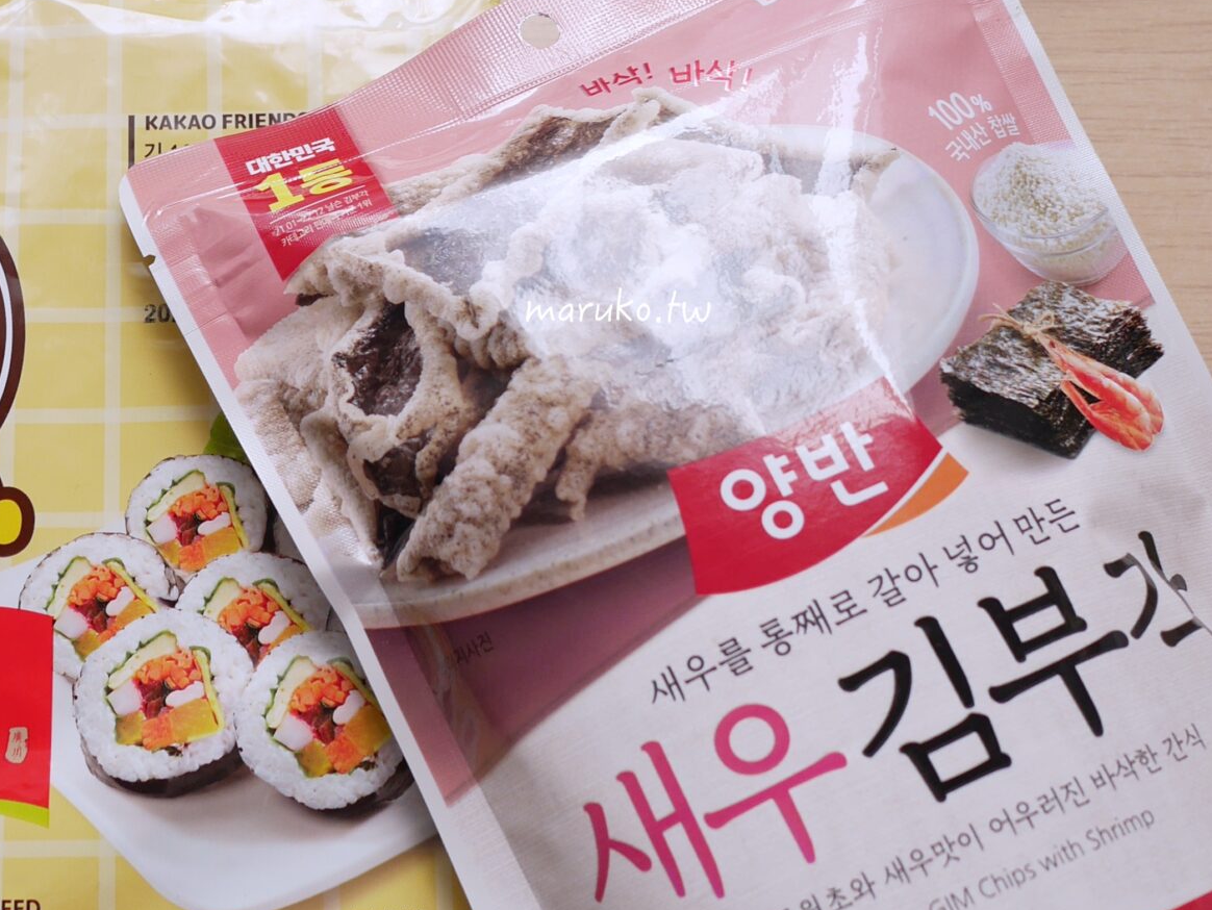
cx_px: 250
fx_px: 2312
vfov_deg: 22.0
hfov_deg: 28.8
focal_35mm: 66
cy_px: 173
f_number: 2.8
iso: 200
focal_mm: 15
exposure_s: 1/160
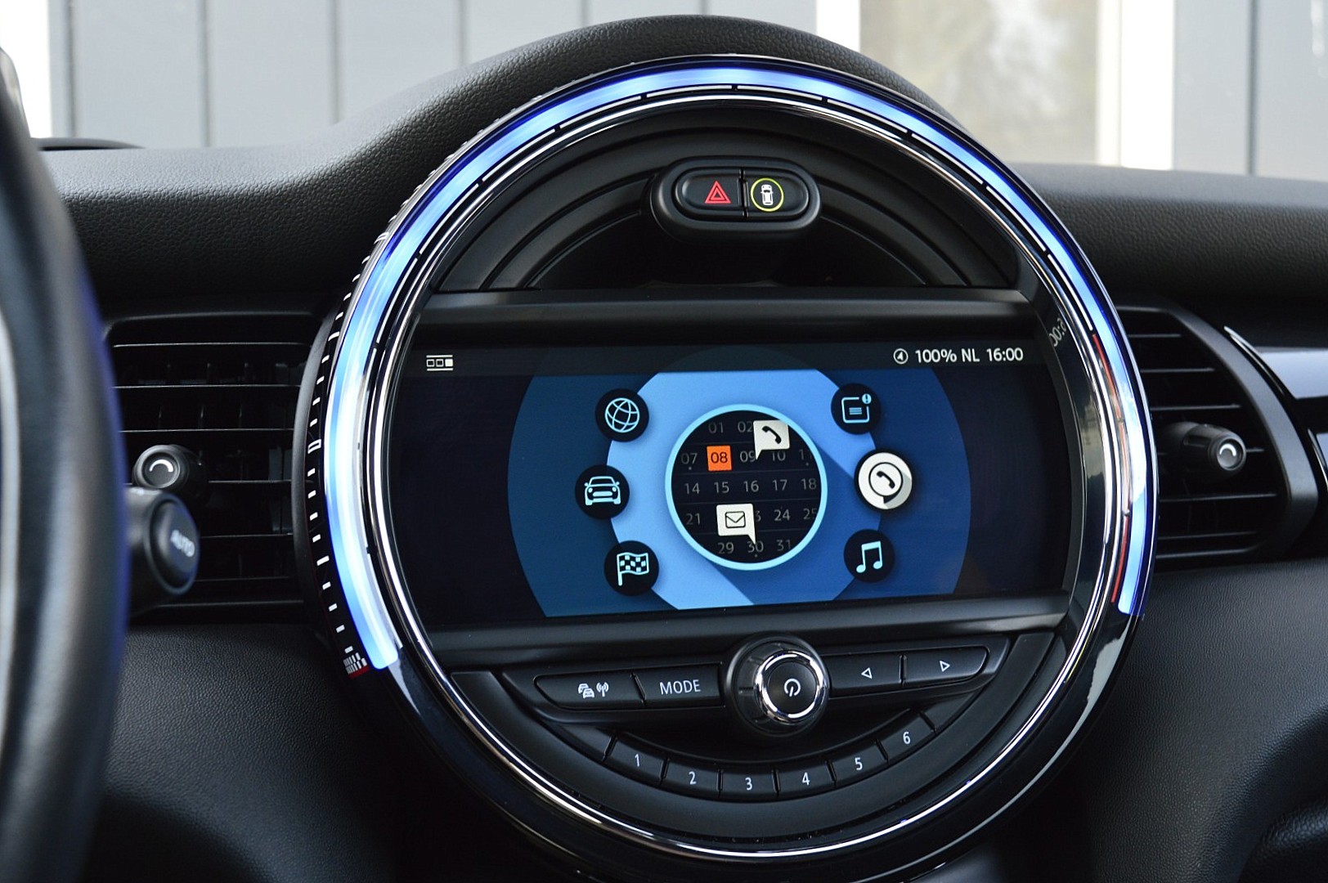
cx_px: 664
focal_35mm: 36
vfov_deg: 36.8
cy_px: 442
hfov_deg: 53.2
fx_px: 1327
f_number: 6.3
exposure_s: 1/60
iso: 800
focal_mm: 24
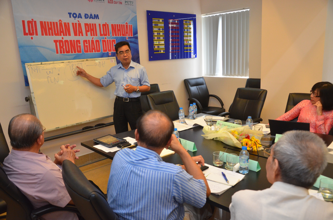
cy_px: 110
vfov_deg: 41.5
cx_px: 166
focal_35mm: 32
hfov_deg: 59.6
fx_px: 291
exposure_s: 1/160
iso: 1600
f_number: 3.8
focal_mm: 21
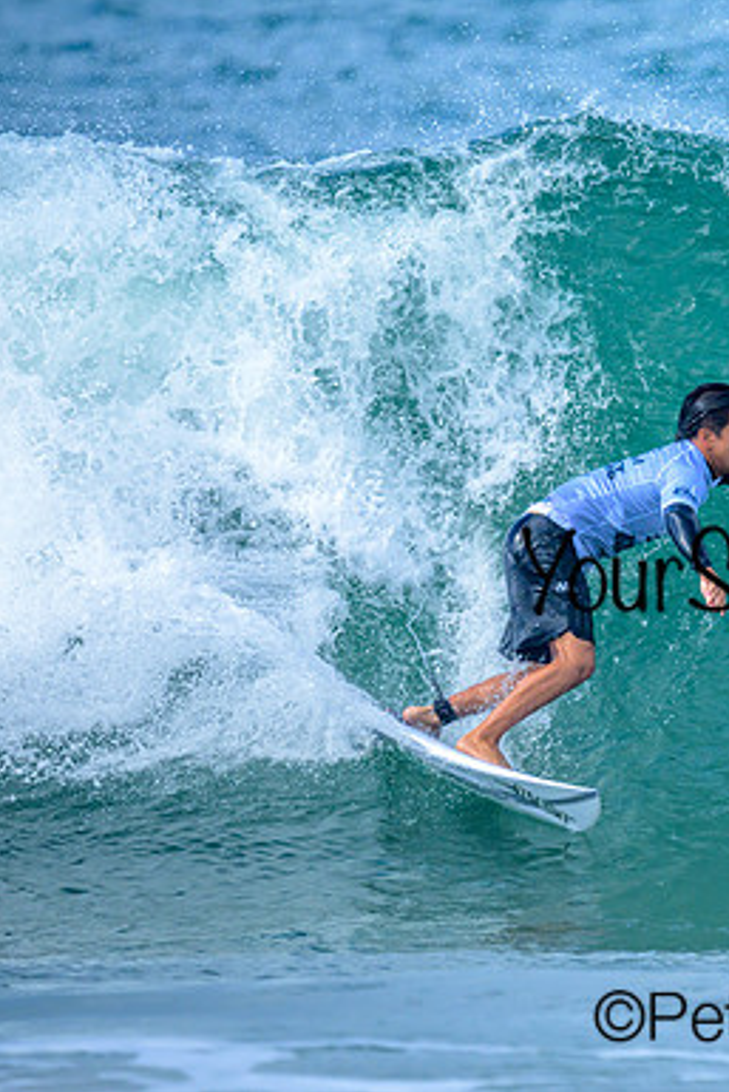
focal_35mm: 1542
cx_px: 1042
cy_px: 404
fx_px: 46793
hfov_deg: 0.9
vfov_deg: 1.3
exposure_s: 1/2000
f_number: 6.3
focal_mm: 800
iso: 450
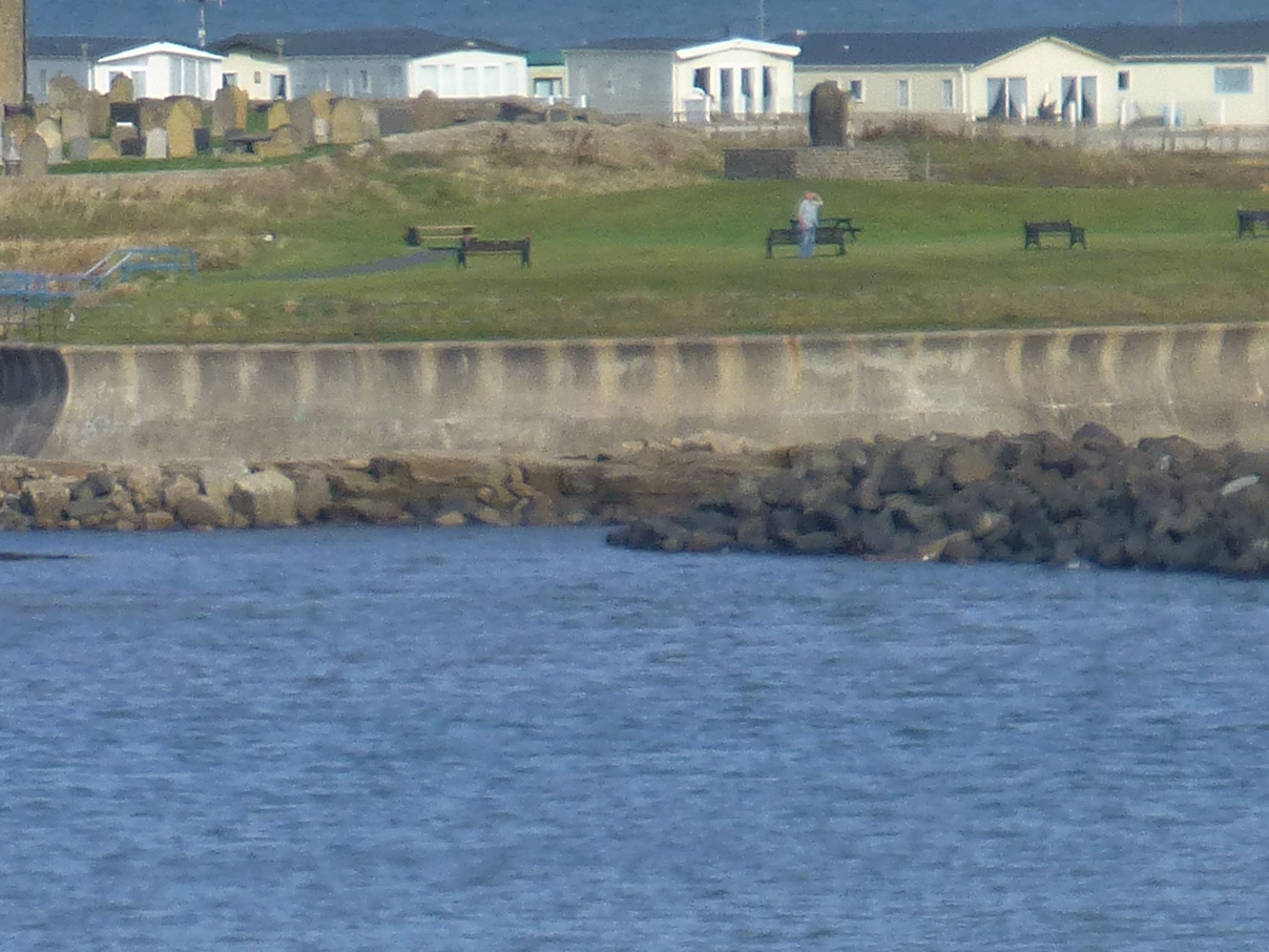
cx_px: -79
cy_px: 1111
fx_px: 30281
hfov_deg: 2.4
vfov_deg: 1.8
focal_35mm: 826
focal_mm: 41.3
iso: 100
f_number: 5.6
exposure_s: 1/400
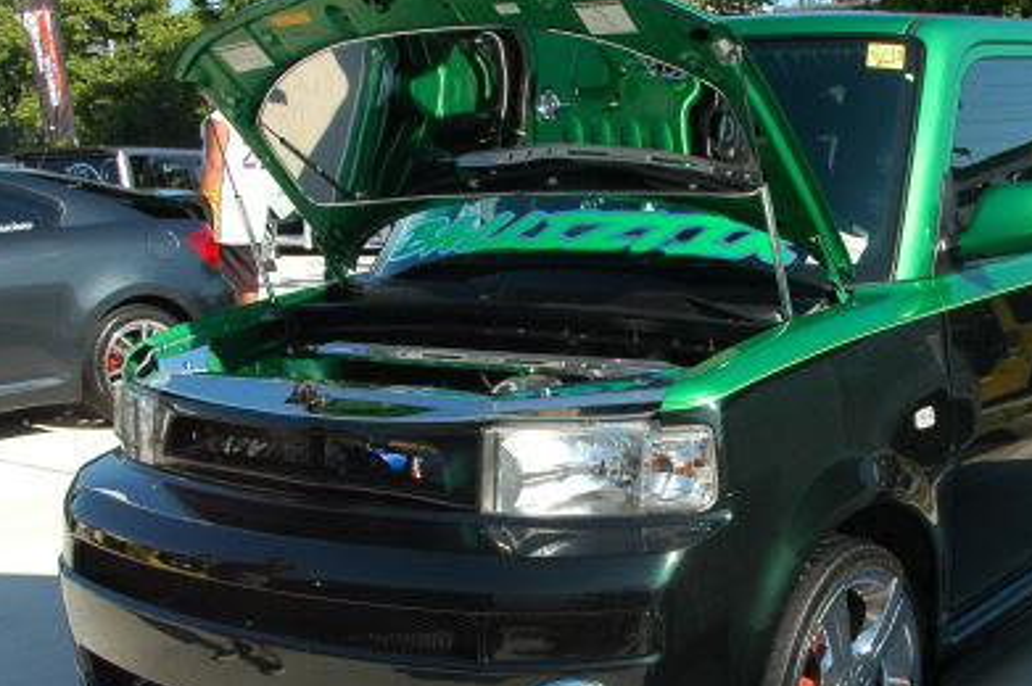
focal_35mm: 54
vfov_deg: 25.0
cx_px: 665
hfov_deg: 36.6
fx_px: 1547
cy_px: 414
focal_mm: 22
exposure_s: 1/200
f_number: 10
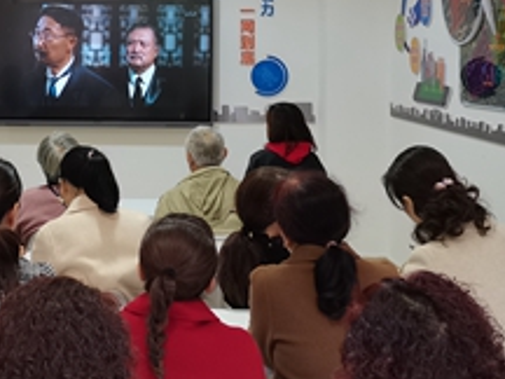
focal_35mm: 77
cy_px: 44
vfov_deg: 18.8
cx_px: 89
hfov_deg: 24.9
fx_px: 1123
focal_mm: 5.58
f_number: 1.8
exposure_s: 1/60
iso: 125
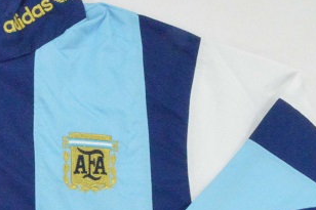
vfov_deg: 10.2
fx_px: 1132
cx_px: 1
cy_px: 323
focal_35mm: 129
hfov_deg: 15.6
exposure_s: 1/125
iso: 6400
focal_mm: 22
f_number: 25
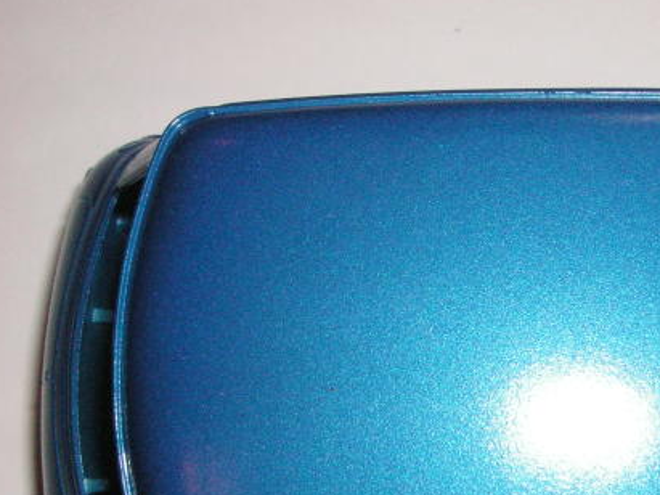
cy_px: 370
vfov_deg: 19.7
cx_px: 596
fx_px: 1410
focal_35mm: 74
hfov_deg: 25.5
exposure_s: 1/45
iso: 160
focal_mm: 6.3
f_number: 6.6
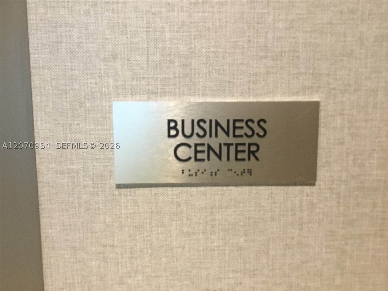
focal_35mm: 31
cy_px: 146
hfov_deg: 58.4
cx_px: 194
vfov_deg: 45.4
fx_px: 347
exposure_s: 1/20
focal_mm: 3.3
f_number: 2.4
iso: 200
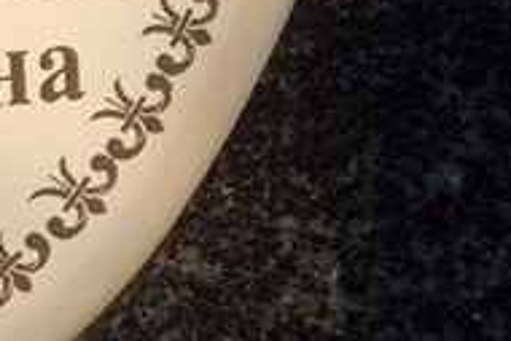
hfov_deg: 9.2
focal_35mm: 219
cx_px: -182
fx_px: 3111
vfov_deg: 6.3
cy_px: 166
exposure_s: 1/754
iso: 50
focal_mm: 4.71
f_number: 1.7
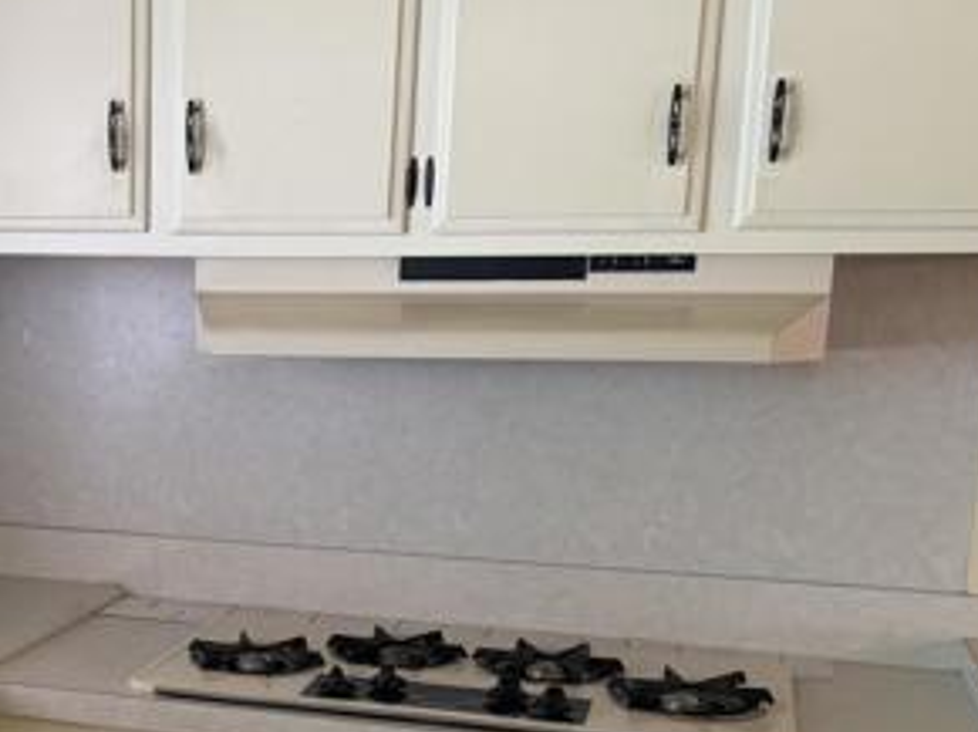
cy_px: 611
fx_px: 1496
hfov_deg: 34.8
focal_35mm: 53
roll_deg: -0.1
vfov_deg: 26.8
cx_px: 159
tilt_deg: -12.3
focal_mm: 6.76
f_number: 1.78
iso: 200
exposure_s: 1/156
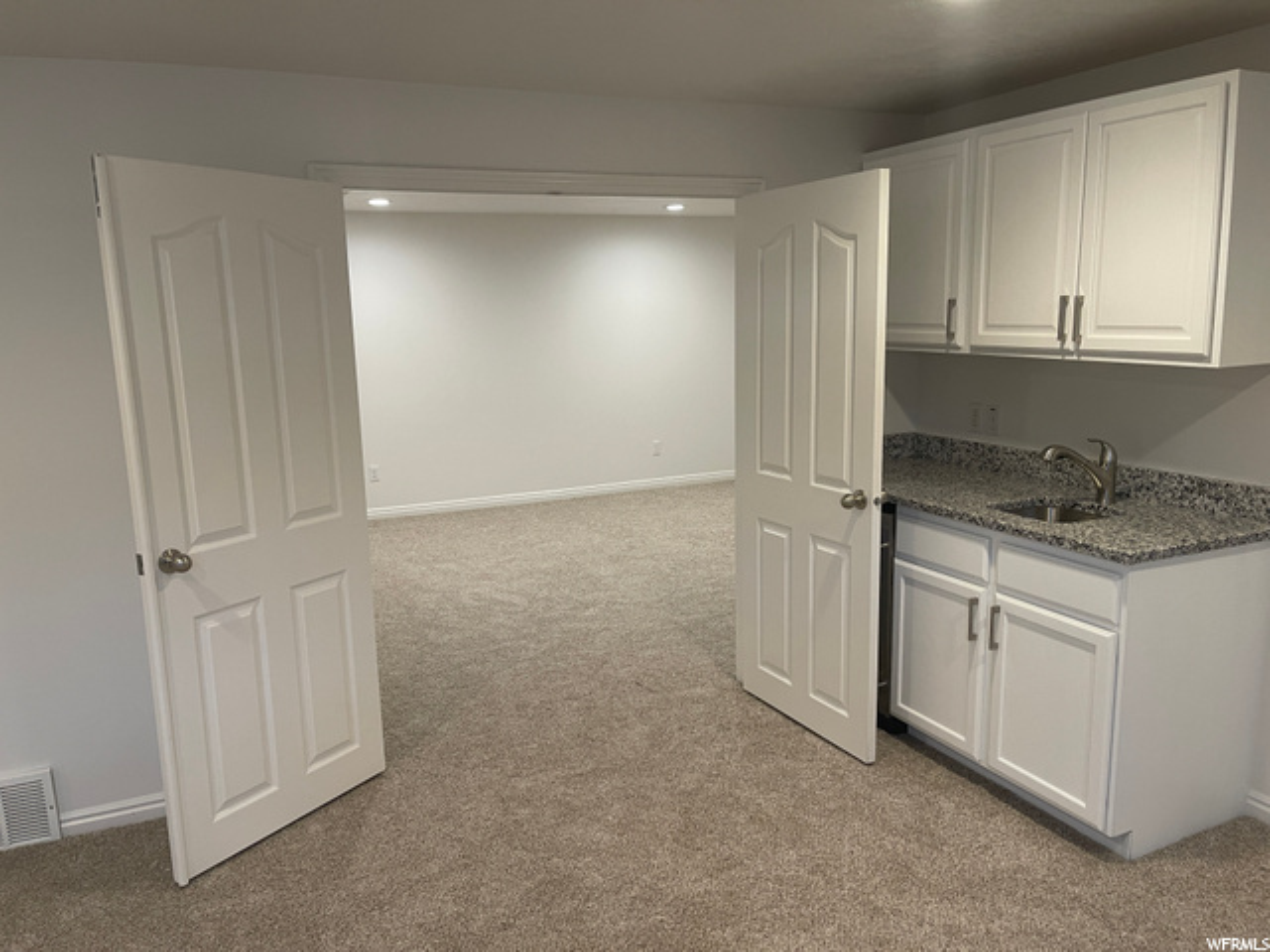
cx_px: 635
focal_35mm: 26
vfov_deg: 53.1
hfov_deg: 67.3
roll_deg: +1.6
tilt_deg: -10.3
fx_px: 954
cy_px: 476
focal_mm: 5.1
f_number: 1.6
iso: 125
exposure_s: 1/60
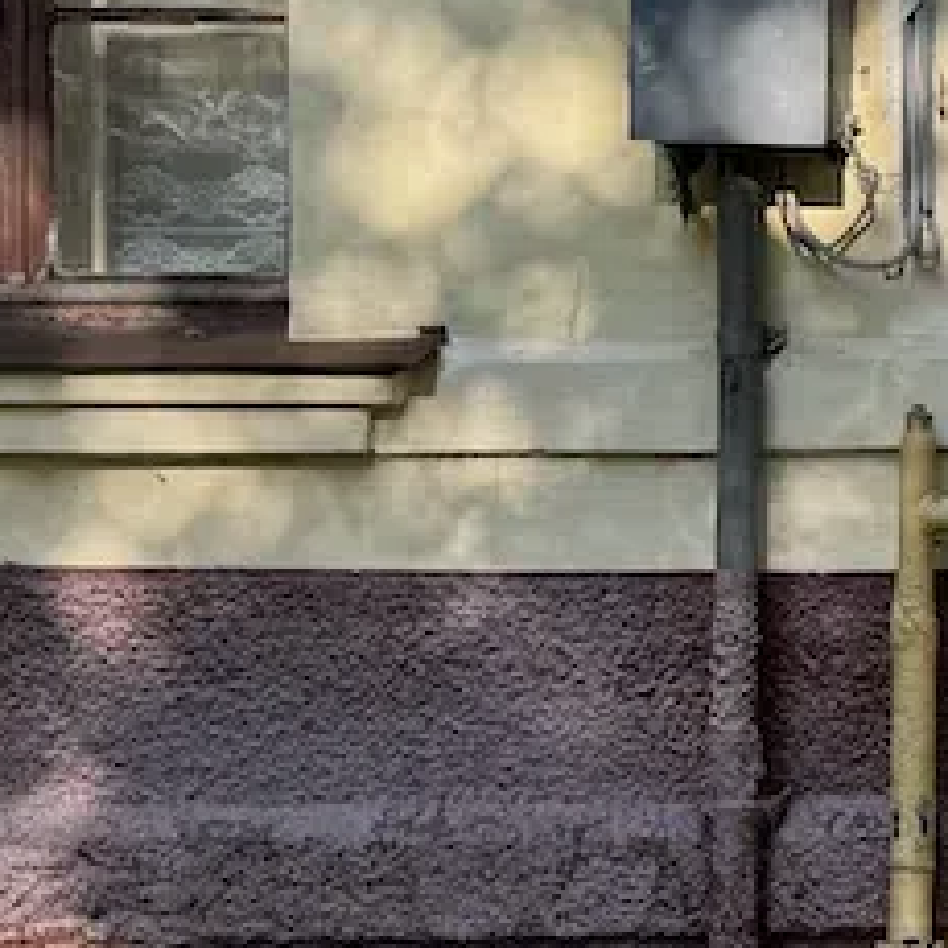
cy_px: 124
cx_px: 1678
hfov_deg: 13.4
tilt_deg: +0.3
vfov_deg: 14.6
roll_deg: -0.1
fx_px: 3656
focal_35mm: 118
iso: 80
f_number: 1.78
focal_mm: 6.76
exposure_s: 1/664
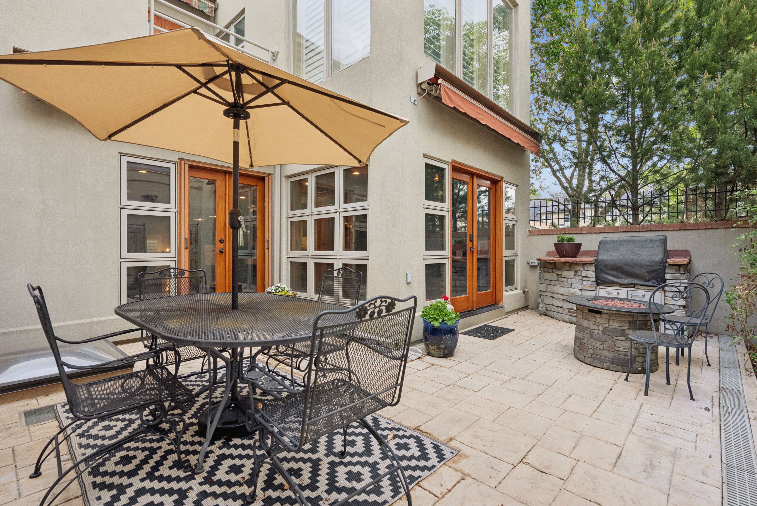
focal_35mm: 17
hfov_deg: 93.2
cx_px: 378
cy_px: 253
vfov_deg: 70.5
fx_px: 358
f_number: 9
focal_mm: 17
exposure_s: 1/80
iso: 800
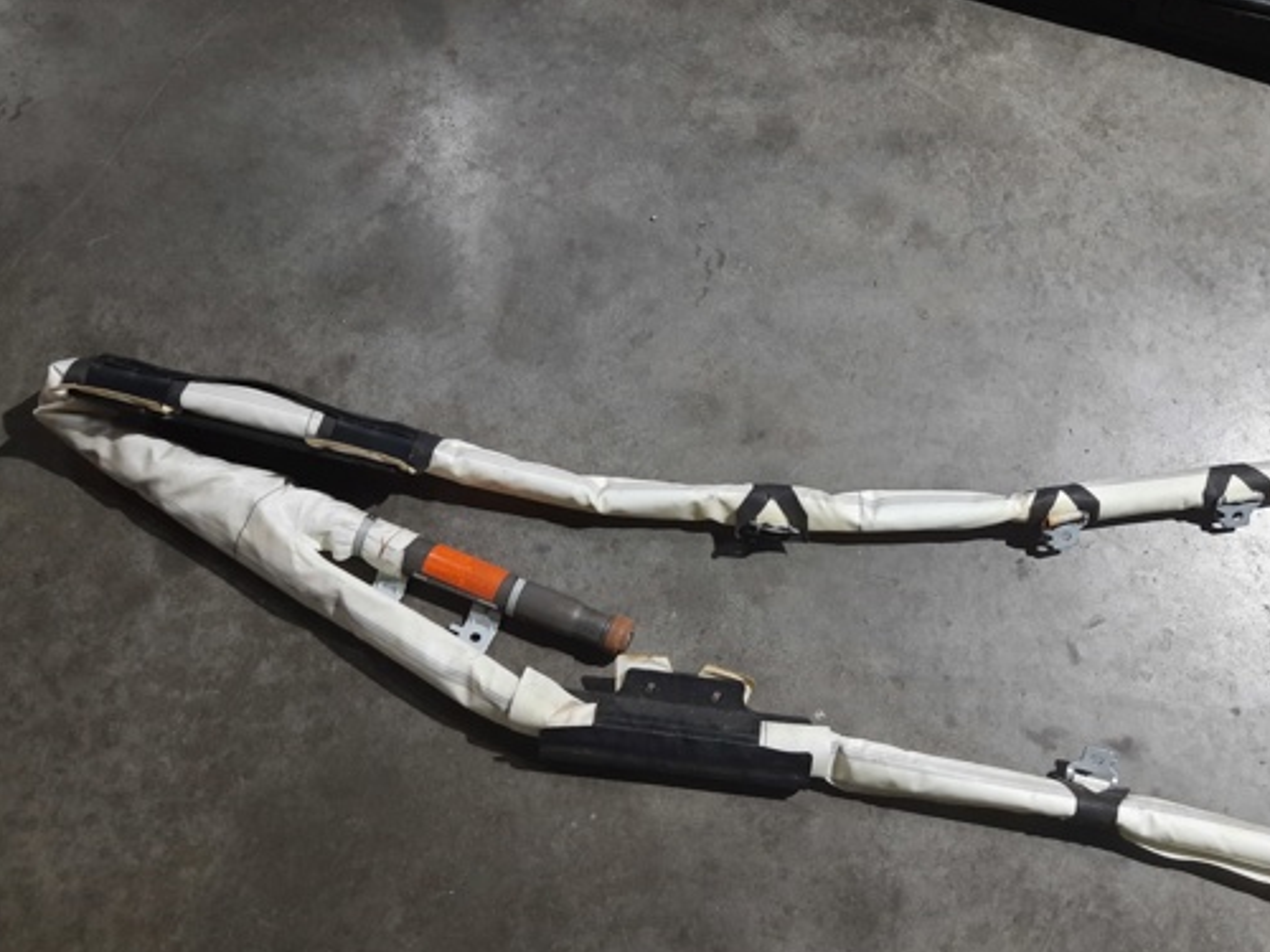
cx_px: 754
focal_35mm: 32
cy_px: 429
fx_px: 1174
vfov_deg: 44.1
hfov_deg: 56.4
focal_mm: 4.6
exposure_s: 1/33
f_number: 2
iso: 320
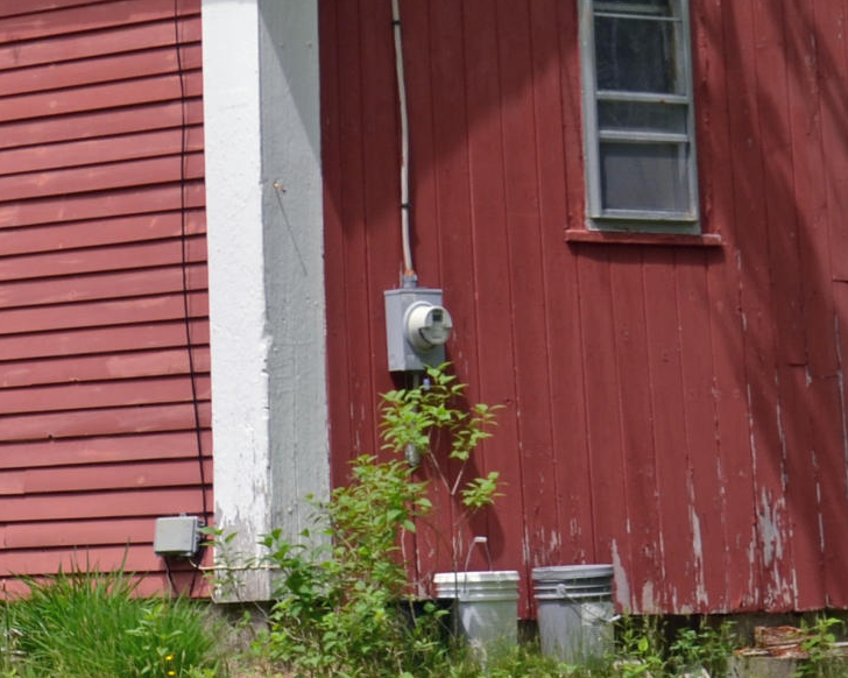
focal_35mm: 220
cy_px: -126
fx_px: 5520
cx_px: 297
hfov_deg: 8.8
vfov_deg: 7.0
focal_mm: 38
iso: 100
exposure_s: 1/250
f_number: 5.6
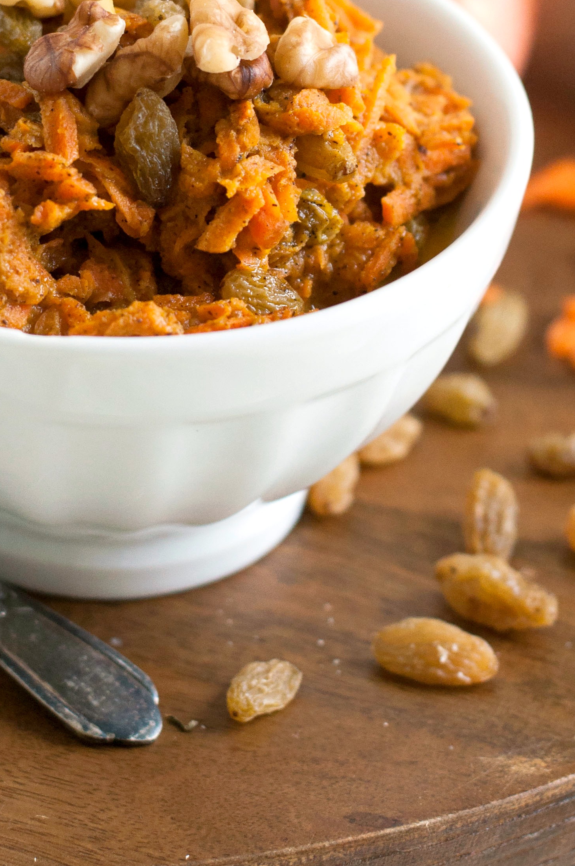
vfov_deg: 14.0
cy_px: 177
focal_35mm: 146
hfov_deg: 9.4
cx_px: 253
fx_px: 3507
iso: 320
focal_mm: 50
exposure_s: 1/125
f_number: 3.2
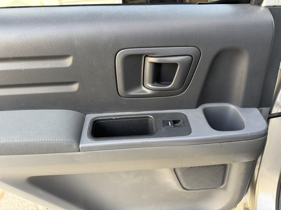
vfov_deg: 56.8
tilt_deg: -27.1
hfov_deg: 71.6
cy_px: 105
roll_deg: +4.1
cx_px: 140
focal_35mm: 24
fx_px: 195
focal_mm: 6.76
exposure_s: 1/121
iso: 160
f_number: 1.78
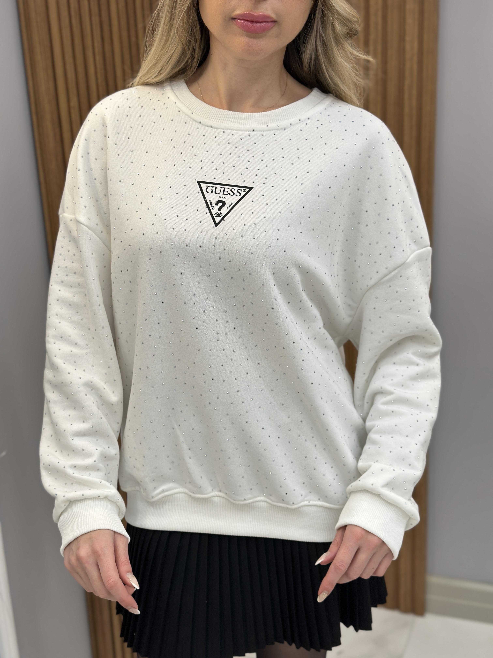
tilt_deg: -19.2
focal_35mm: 48
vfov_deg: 39.7
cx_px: 246
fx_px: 911
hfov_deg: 30.3
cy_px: 329
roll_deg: +3.2
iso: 80
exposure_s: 1/100
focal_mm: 6.86
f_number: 1.78
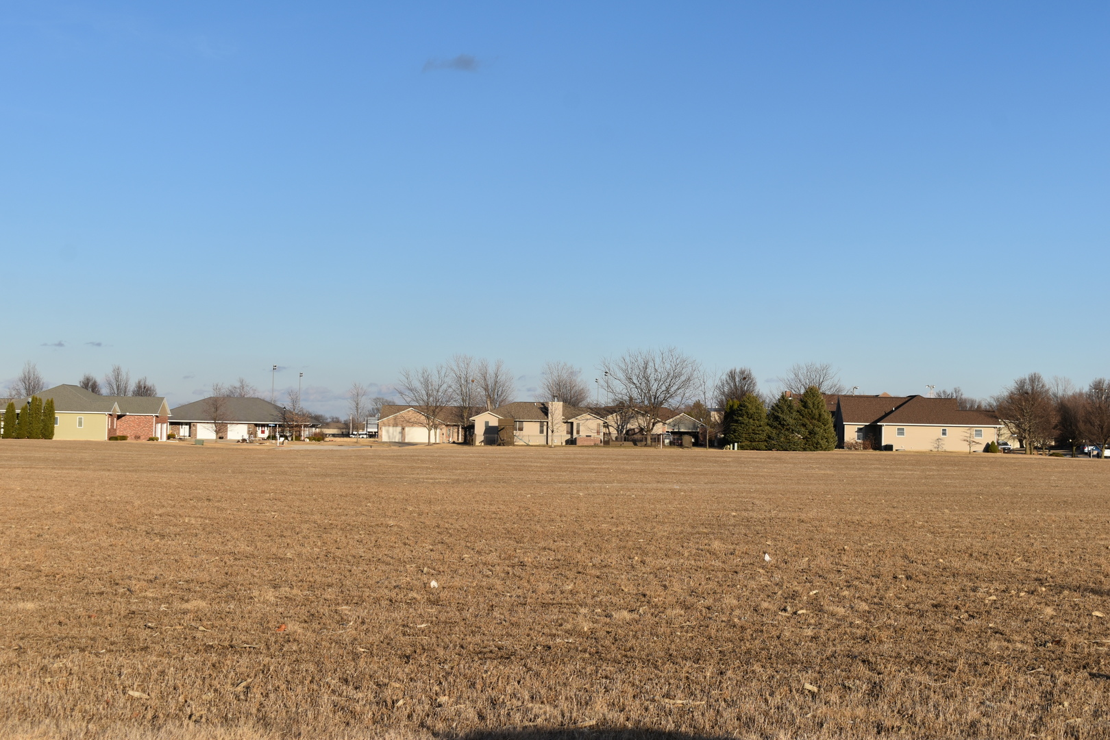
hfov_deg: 35.1
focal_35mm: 57
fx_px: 1757
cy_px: 370
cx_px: 555
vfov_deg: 23.8
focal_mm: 38
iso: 100
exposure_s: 1/320
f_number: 9
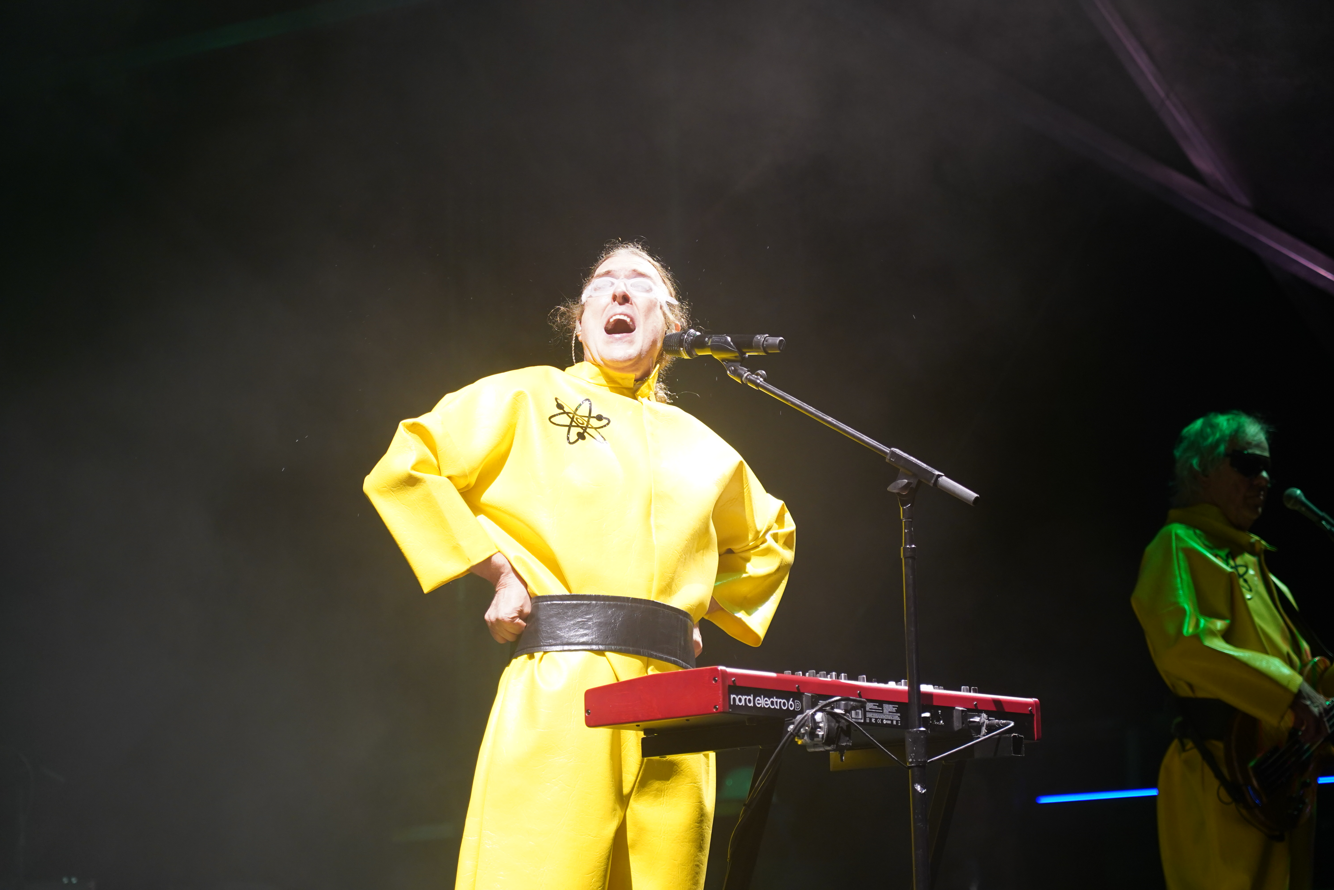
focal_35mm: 105
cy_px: 445
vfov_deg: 13.0
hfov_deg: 19.5
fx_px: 3891
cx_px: 667
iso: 1250
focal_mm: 105
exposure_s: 1/160
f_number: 4
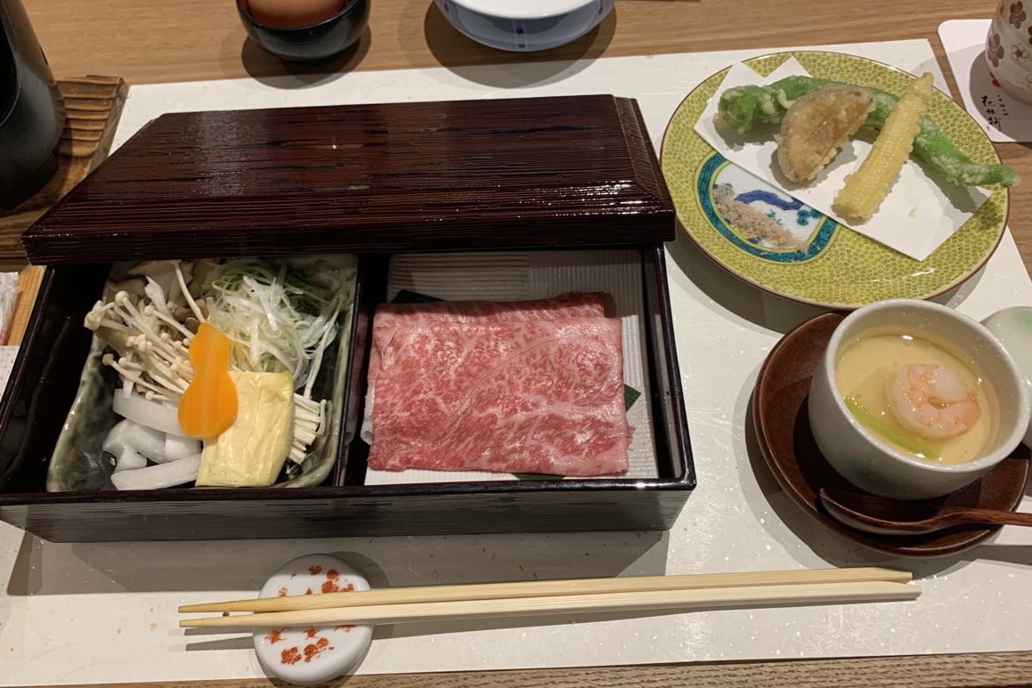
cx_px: 517
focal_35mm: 28
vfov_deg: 46.4
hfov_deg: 65.5
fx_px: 803
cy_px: 317
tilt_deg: -60.4
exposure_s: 1/67
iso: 100
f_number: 1.8
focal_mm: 4.25
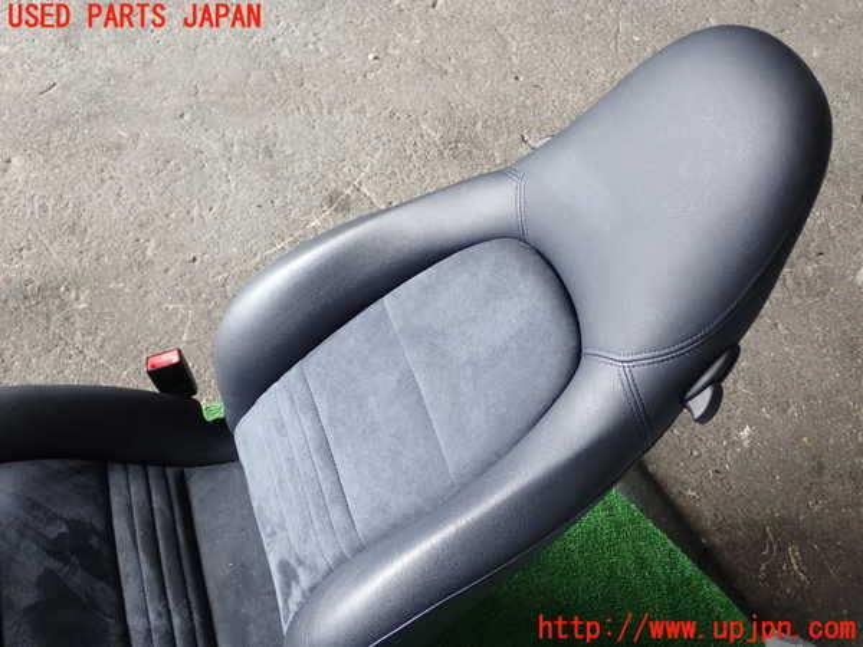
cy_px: 324
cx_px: 432
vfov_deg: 37.7
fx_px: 947
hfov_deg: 49.0
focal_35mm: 38
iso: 125
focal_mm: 6.83
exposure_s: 1/80
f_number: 2.7
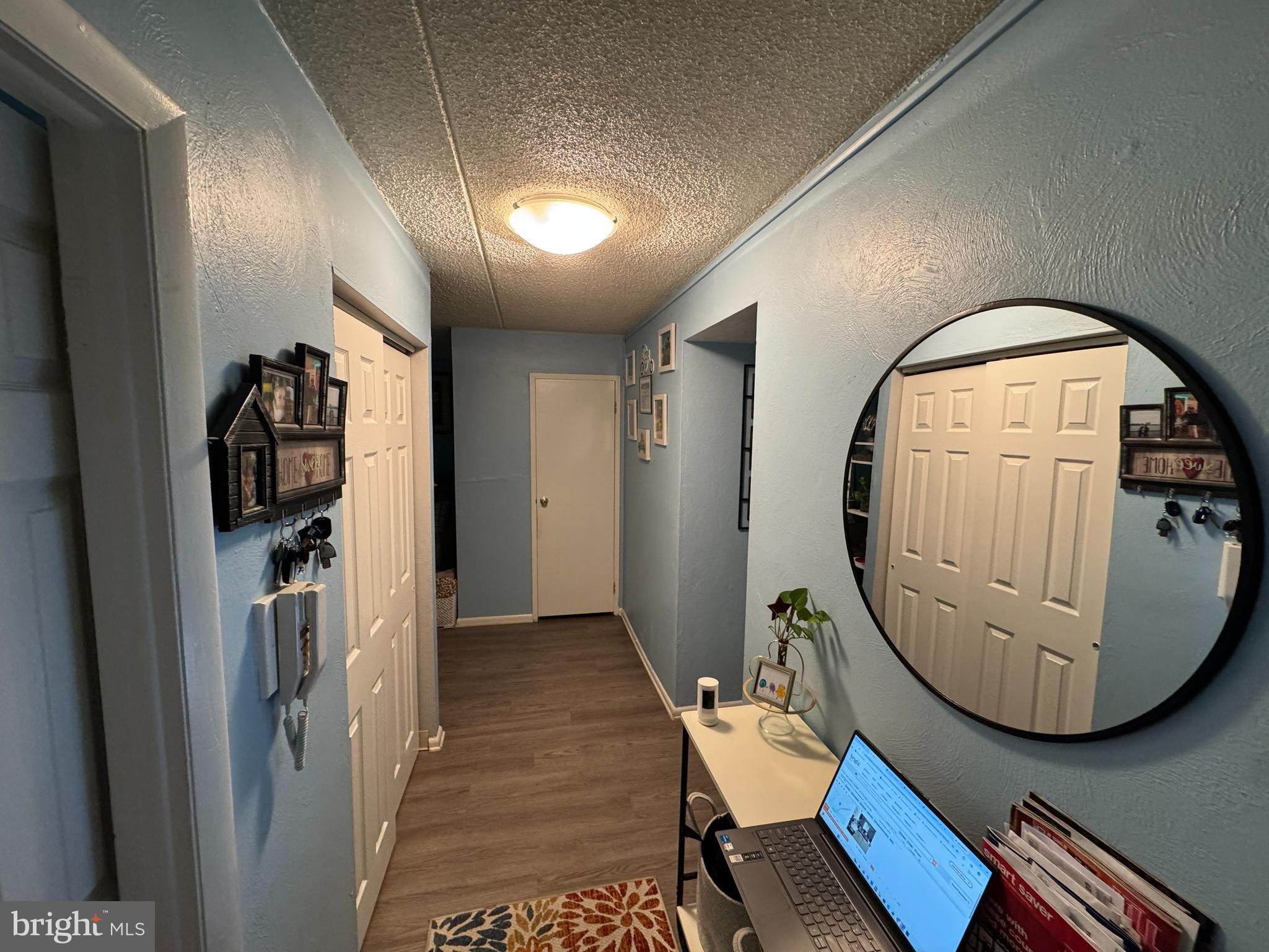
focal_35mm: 14
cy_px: 476
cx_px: 634
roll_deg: -0.6
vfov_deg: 85.7
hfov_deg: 102.1
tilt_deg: -5.1
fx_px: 513
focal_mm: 2.22
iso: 320
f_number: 2.2
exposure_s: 1/60
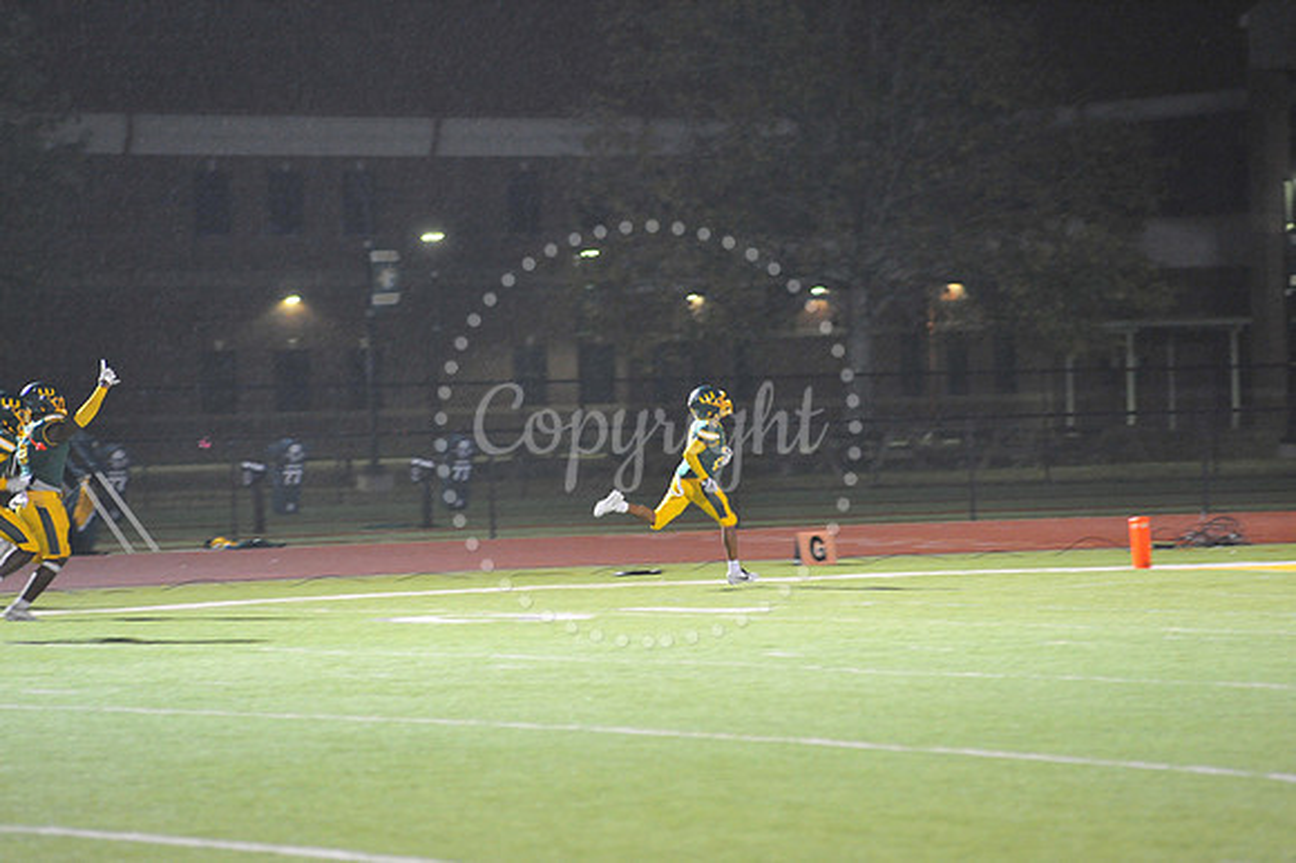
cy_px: 432
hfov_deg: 10.3
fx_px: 7196
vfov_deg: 6.9
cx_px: 648
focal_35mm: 200
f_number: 4
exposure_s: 1/160
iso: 4000
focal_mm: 200
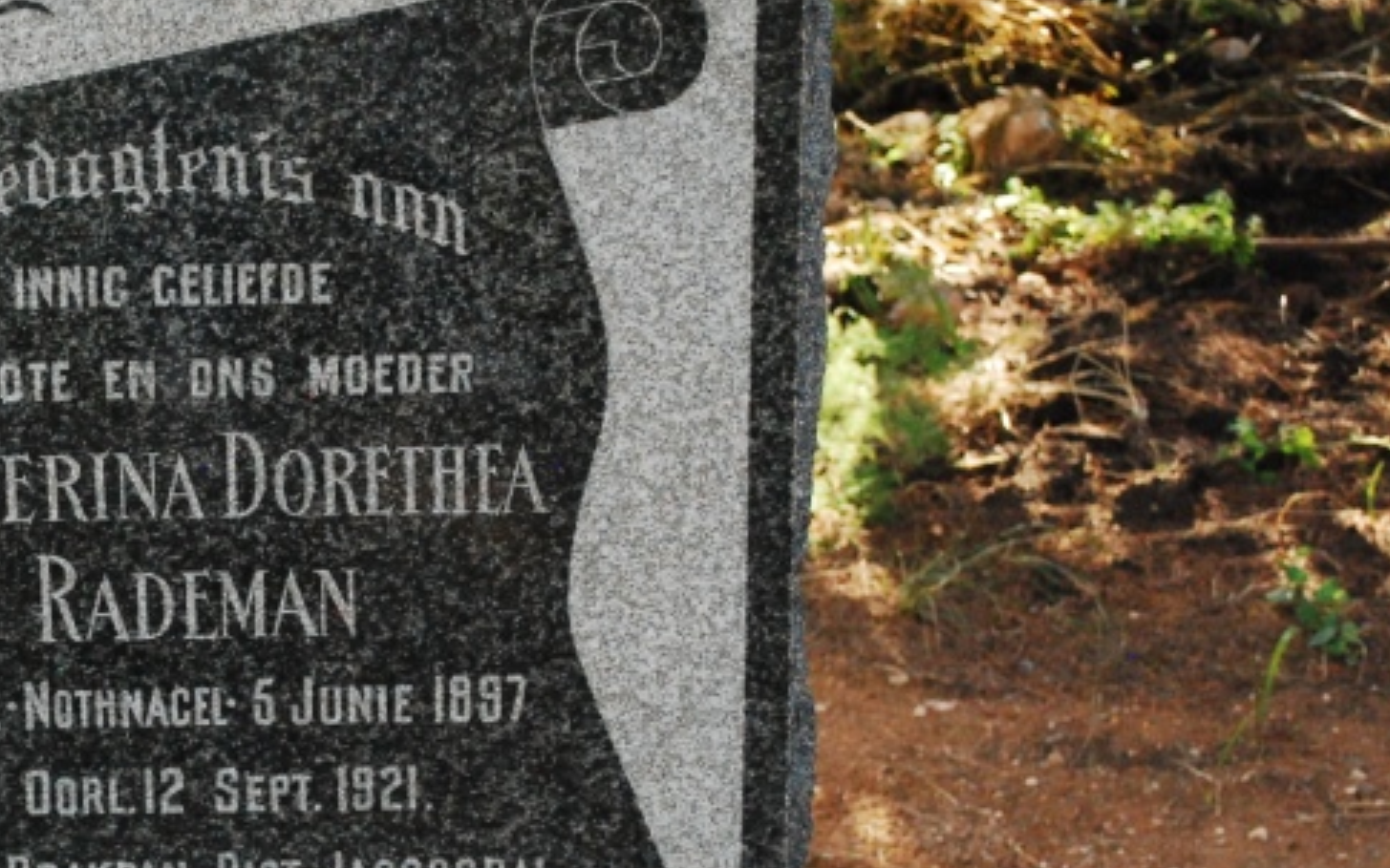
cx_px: 103
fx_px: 4283
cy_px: 557
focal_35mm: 113
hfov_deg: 18.1
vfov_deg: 11.6
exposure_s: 1/1250
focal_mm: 35
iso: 1600
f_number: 5.3
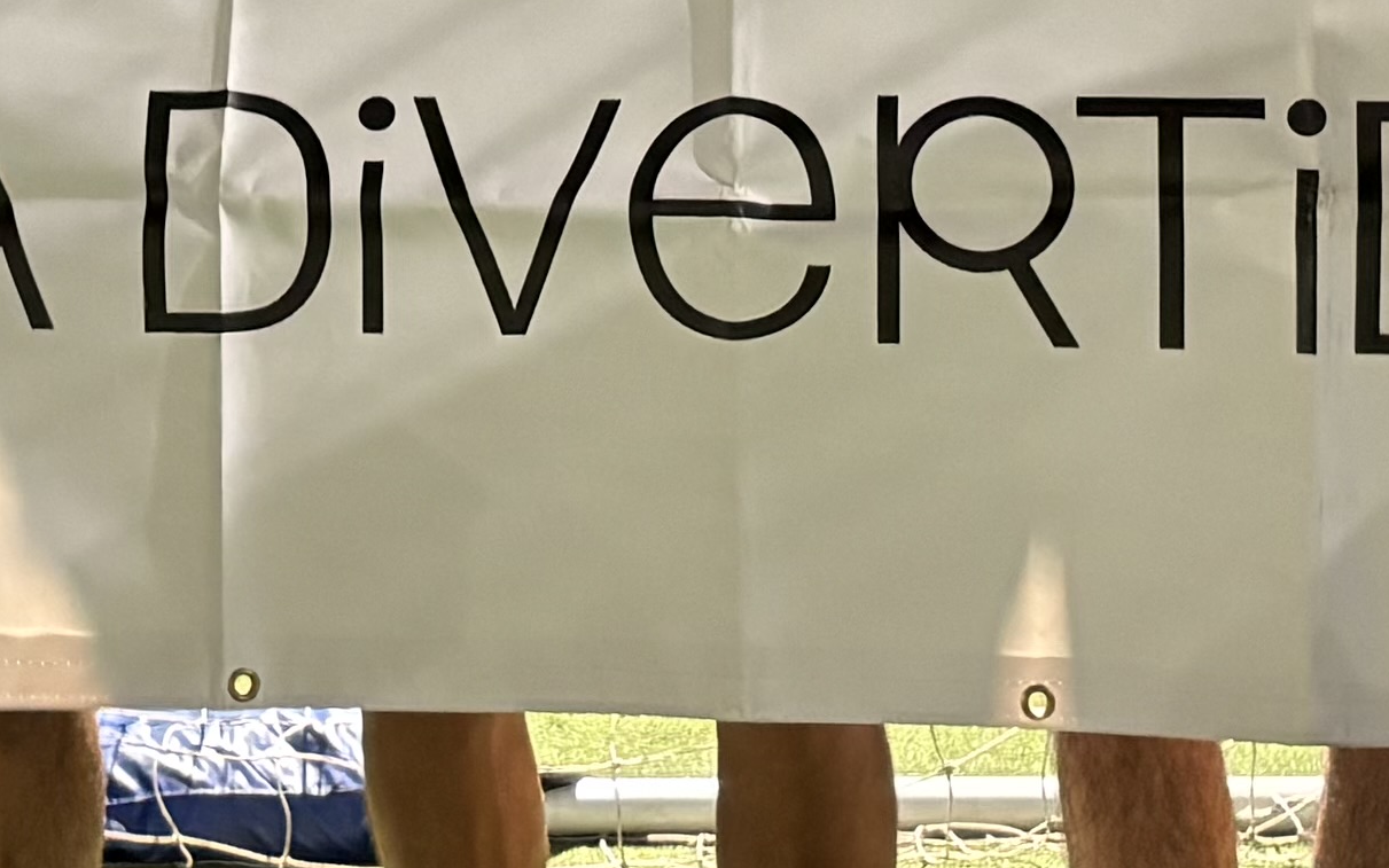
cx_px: 393
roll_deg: +0.0
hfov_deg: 16.0
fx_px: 4921
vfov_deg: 9.9
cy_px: -188
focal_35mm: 130
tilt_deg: -4.0
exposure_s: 1/50
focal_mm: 5.96
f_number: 1.6
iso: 500
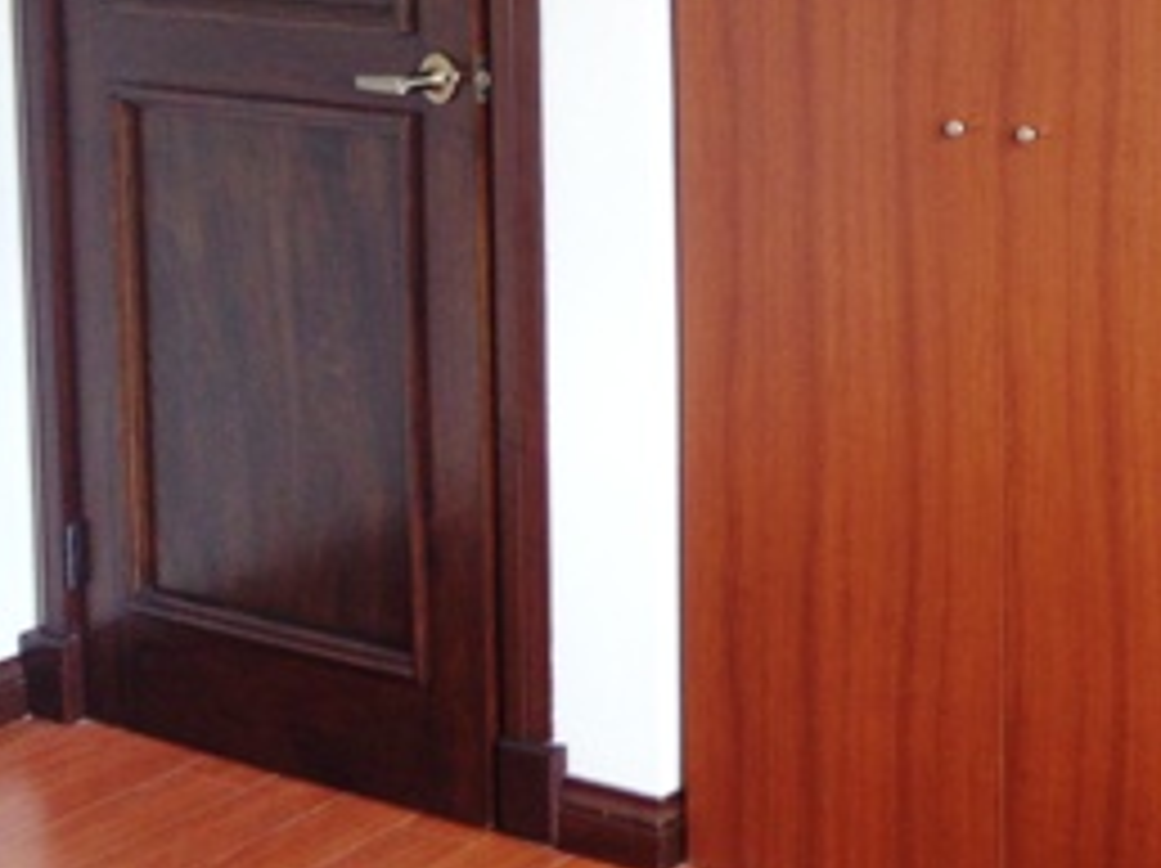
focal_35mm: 82
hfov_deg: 21.9
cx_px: 1431
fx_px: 2748
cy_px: -112
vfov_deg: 17.3
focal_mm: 4.12
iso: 50
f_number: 2.4
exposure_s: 1/40
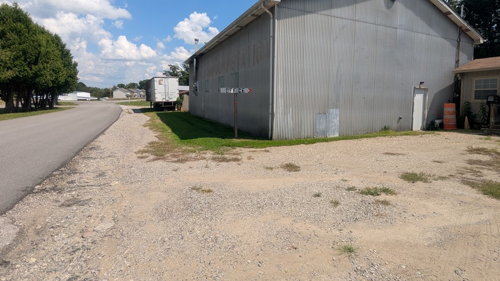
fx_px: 252
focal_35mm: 19
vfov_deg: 58.0
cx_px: 266
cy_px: 116
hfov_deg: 89.5
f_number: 2.2
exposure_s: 1/2299
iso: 49
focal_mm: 2.35
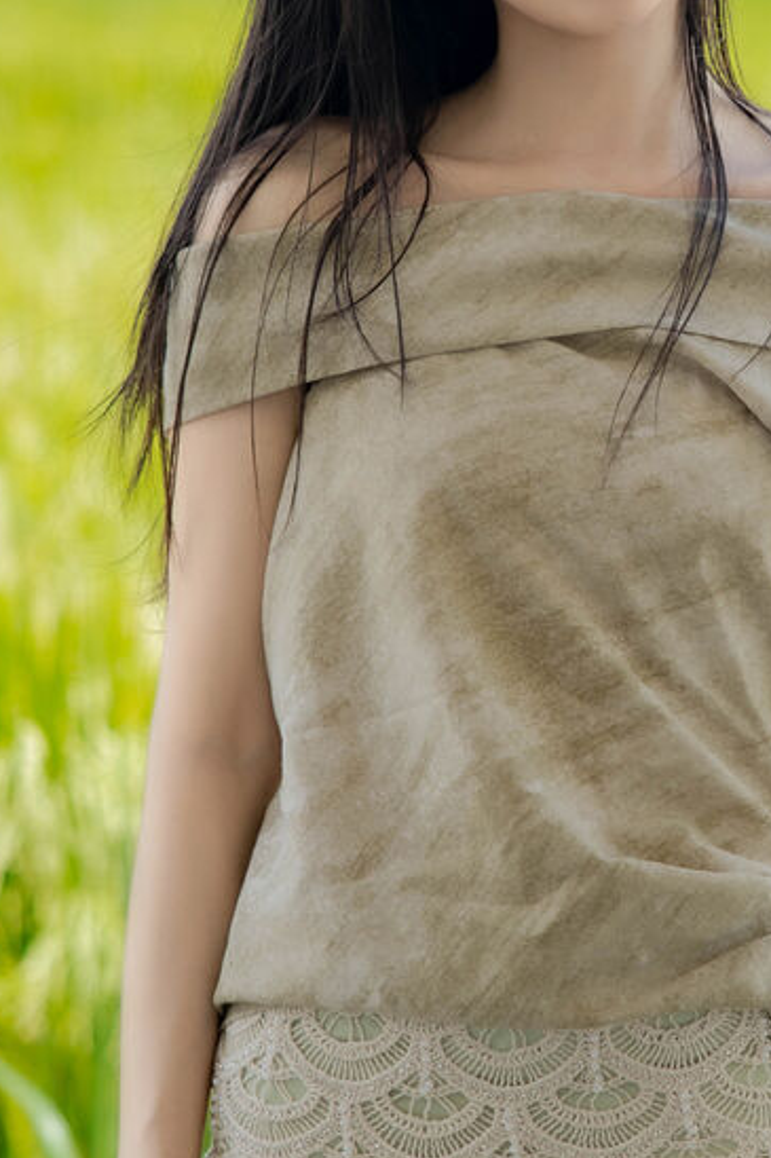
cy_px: 429
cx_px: 729
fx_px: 7071
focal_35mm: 220
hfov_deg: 6.2
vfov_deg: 9.4
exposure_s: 1/320
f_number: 2.8
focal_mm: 67
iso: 100
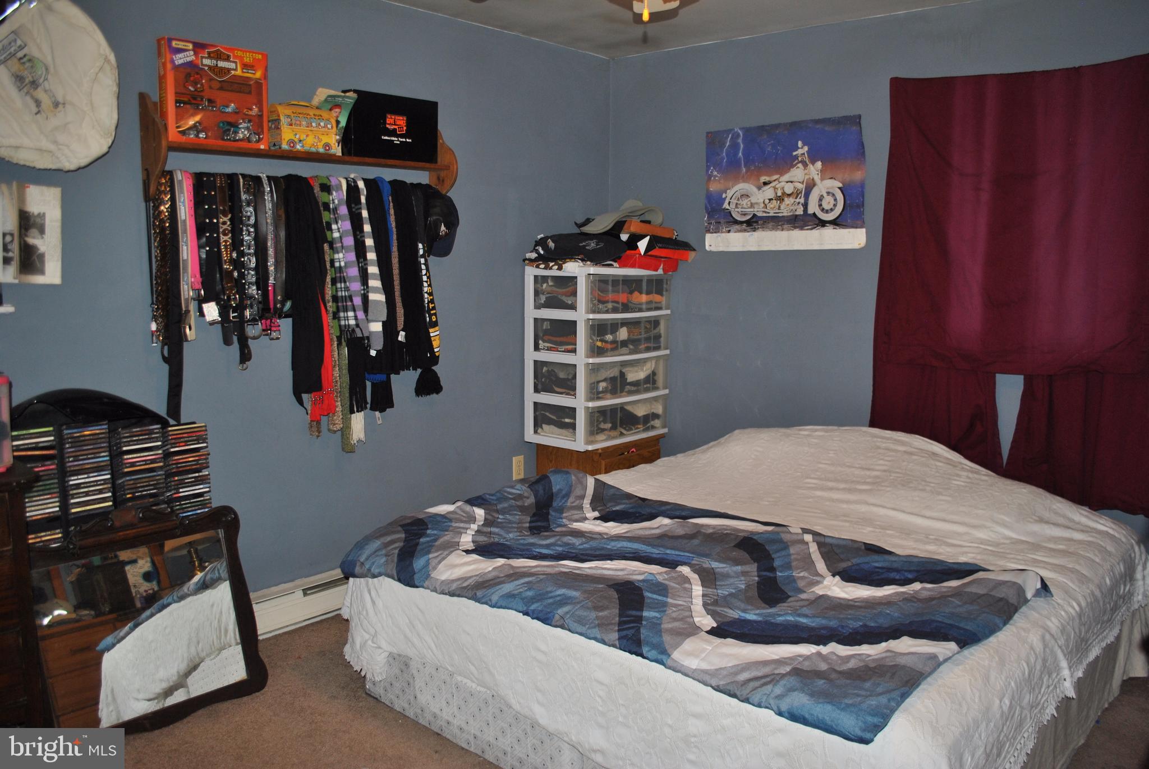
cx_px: 574
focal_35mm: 27
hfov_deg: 67.3
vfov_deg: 48.0
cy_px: 384
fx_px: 863
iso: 200
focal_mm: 18
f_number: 3.5
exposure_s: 1/60
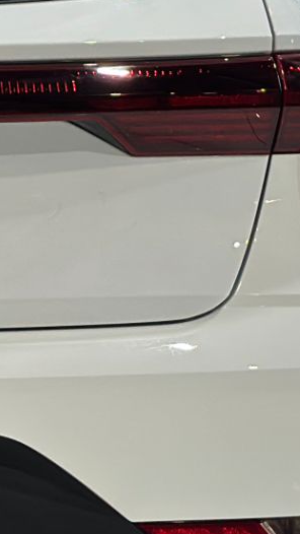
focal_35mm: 191
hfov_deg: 6.2
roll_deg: -0.2
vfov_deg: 11.3
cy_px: 241
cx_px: -228
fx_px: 2700
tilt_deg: -11.4
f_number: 1.78
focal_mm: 6.86
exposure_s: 1/120
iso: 125
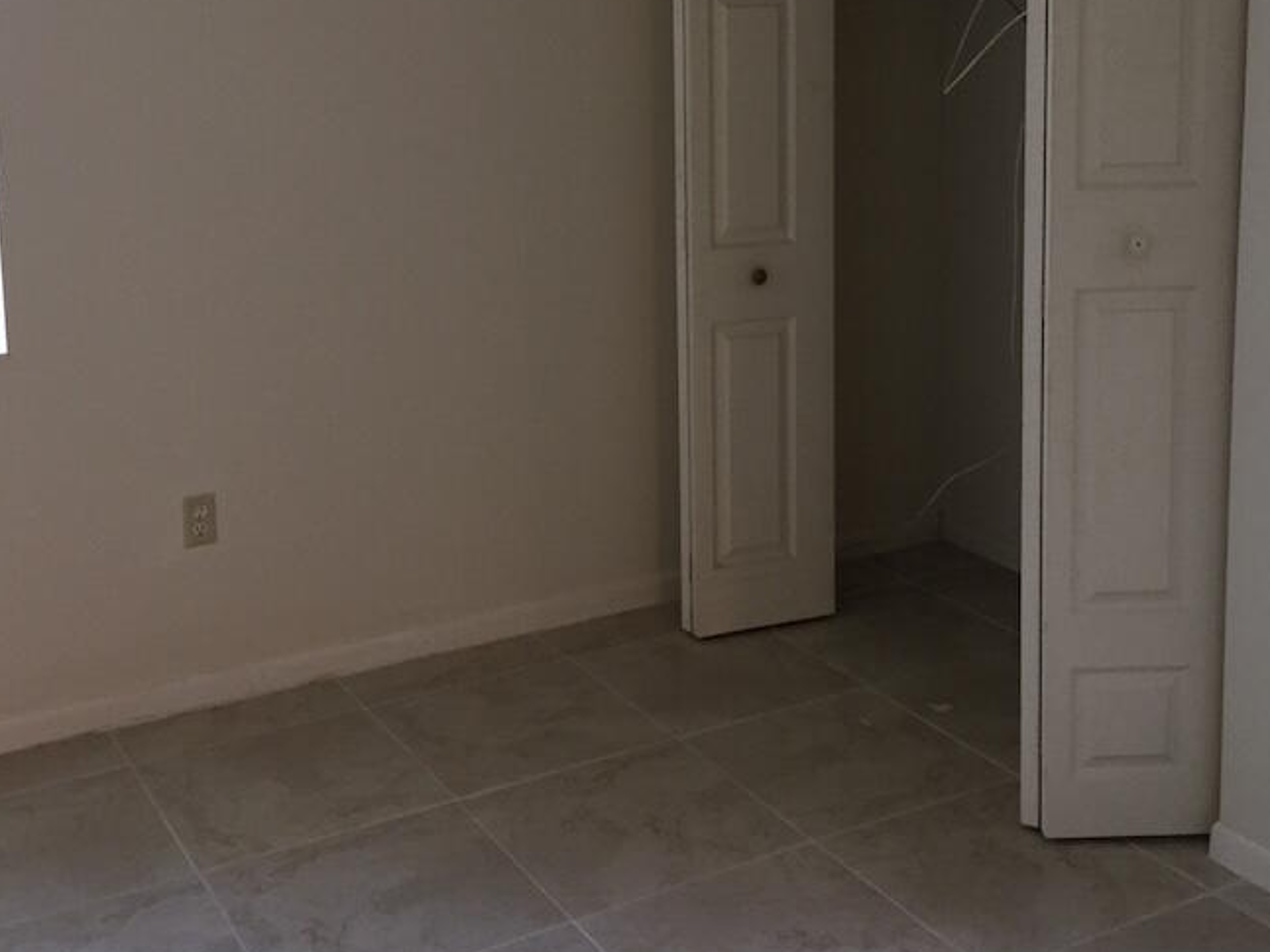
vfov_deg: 30.9
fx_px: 1687
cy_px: 222
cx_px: 686
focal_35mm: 46
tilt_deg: -8.2
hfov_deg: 41.2
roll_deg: -0.5
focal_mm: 4.15
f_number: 2.2
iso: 125
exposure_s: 1/30
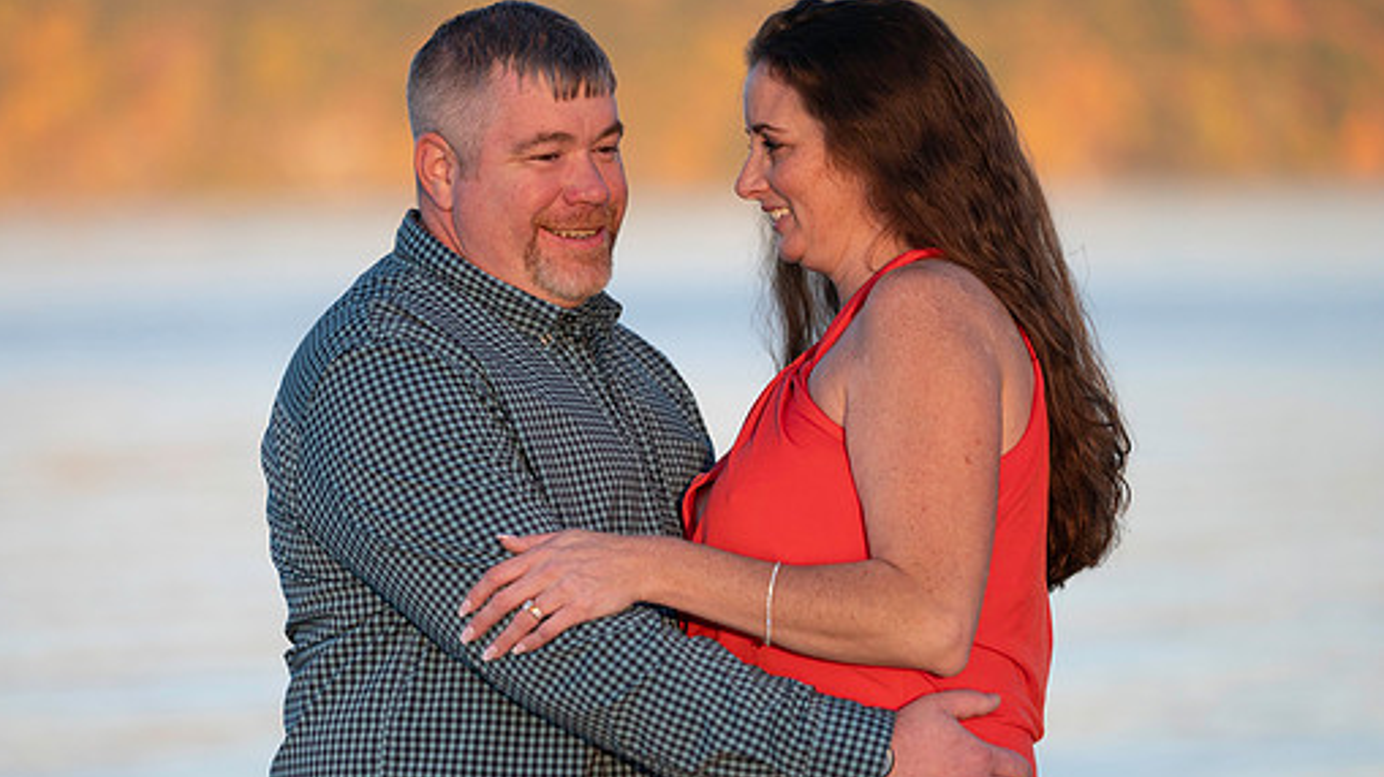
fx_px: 7228
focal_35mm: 197
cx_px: 644
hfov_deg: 10.9
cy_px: 340
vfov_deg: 6.2
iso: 640
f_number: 2.8
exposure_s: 1/6400
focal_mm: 165
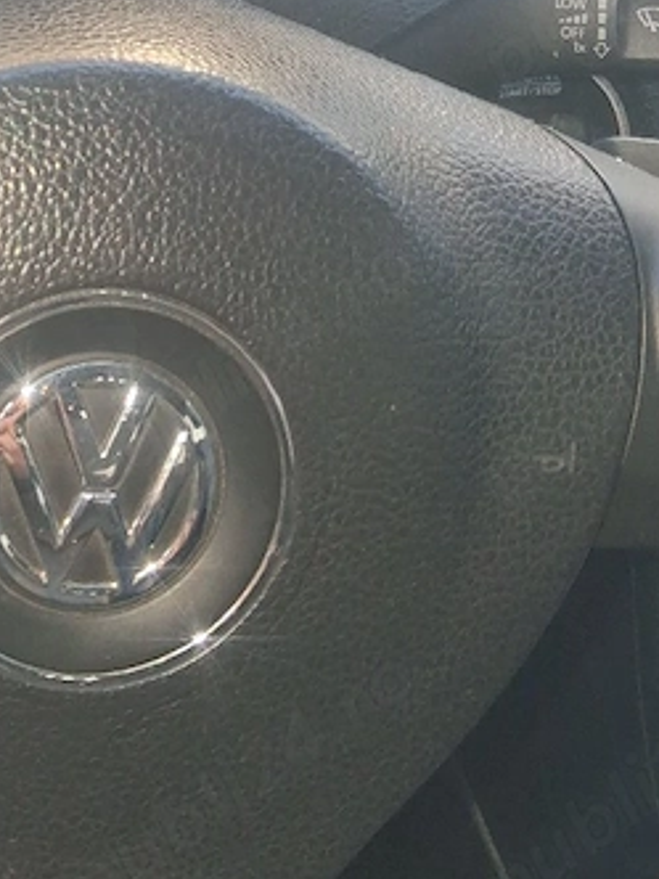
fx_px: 1650
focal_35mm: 65
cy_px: 21
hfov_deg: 21.4
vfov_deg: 28.2
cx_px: -64
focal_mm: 4
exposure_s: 1/100
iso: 160
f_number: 1.8
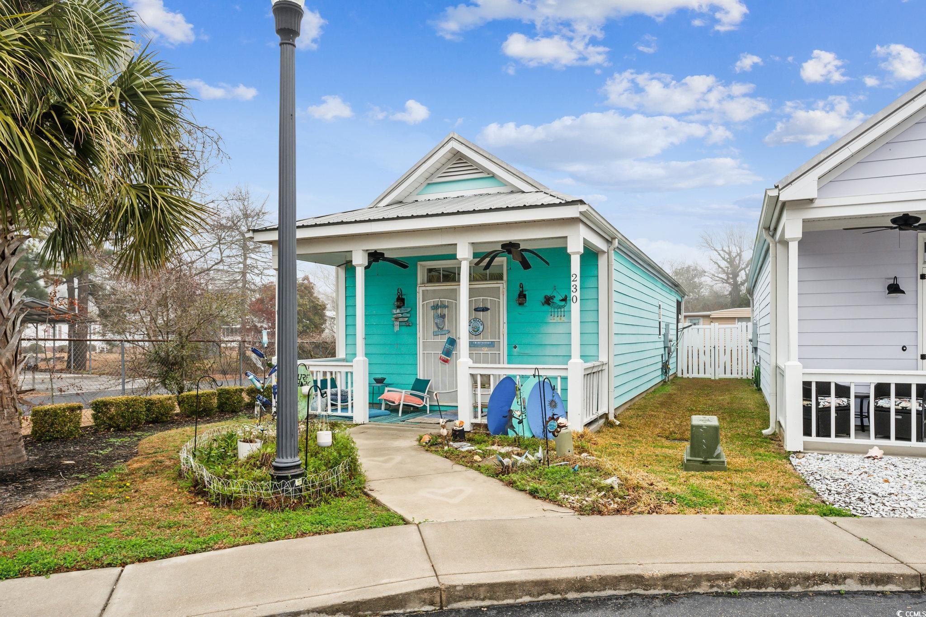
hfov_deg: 73.7
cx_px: 463
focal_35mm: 24
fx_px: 617
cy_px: 308
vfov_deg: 53.1
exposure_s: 1/160
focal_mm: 24
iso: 250
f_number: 11
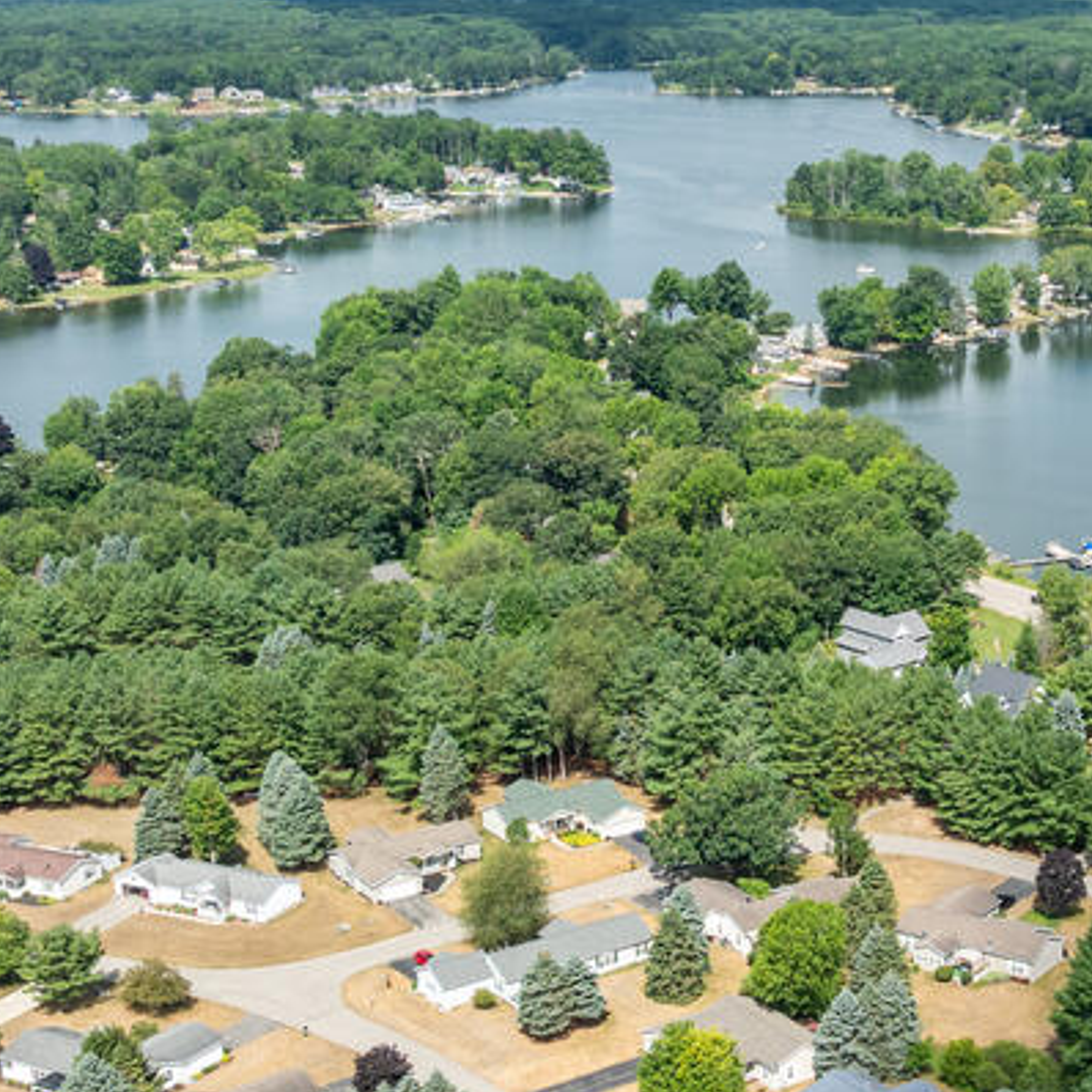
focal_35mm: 64
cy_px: 737
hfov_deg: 26.2
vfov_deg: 26.7
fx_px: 2284
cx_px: 944
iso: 130
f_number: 2.8
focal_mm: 12.29
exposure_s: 1/1250
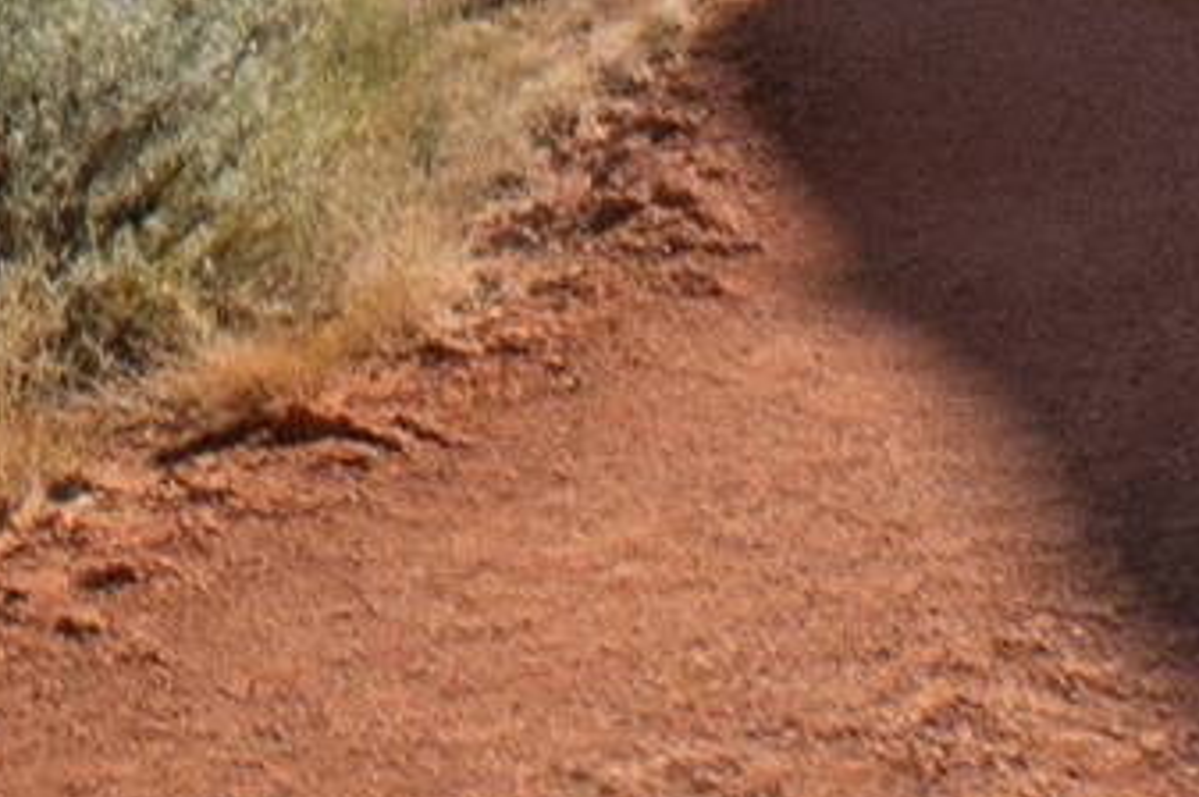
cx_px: 704
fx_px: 3460
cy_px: -43
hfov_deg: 19.6
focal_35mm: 104
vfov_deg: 12.9
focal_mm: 35
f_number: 8
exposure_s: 1/500
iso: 500
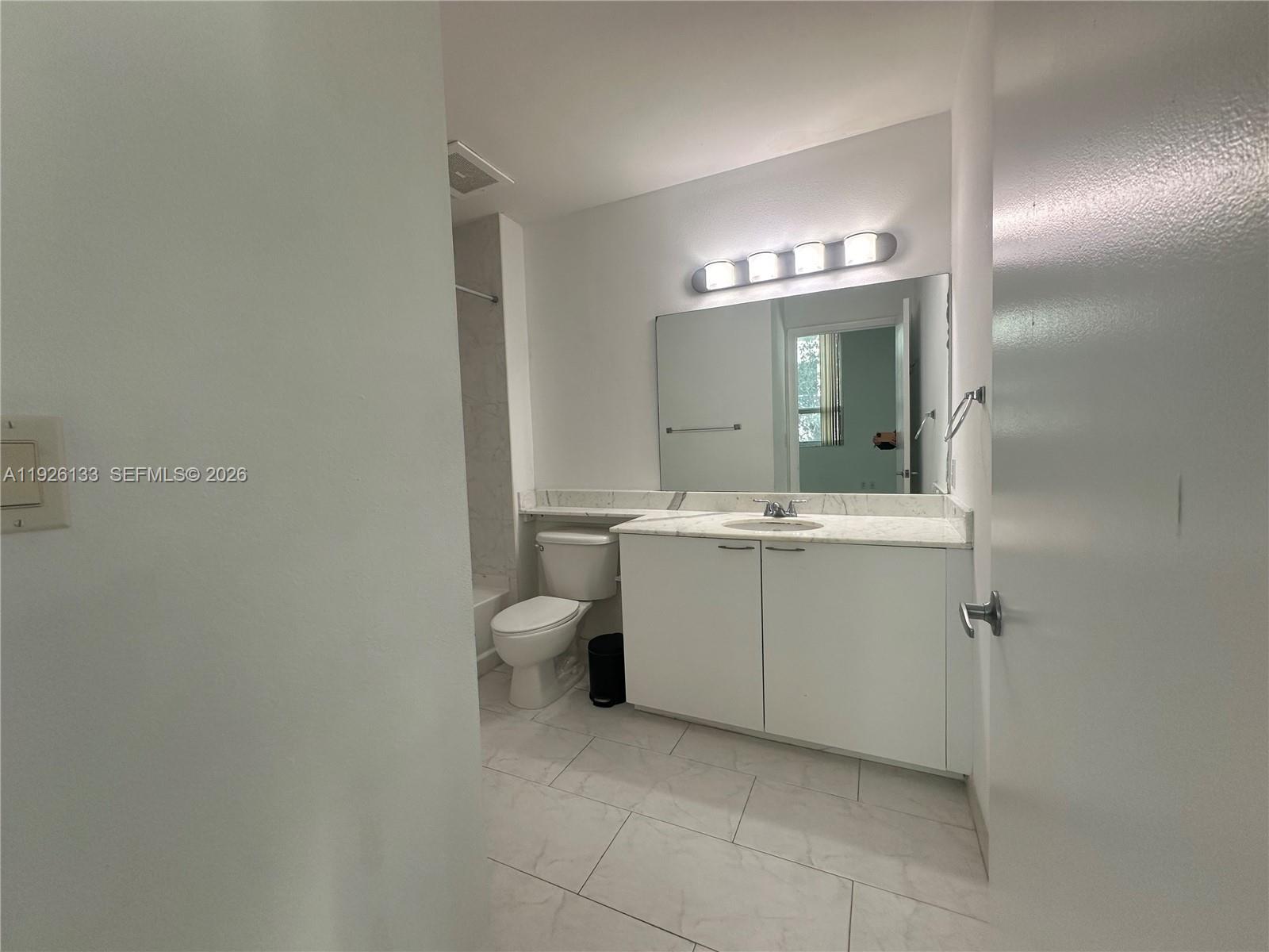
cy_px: 476
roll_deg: +1.6
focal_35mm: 14
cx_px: 634
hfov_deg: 102.1
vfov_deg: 85.7
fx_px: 513
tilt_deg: -3.1
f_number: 2.2
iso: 125
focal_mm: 2.22
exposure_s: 1/120
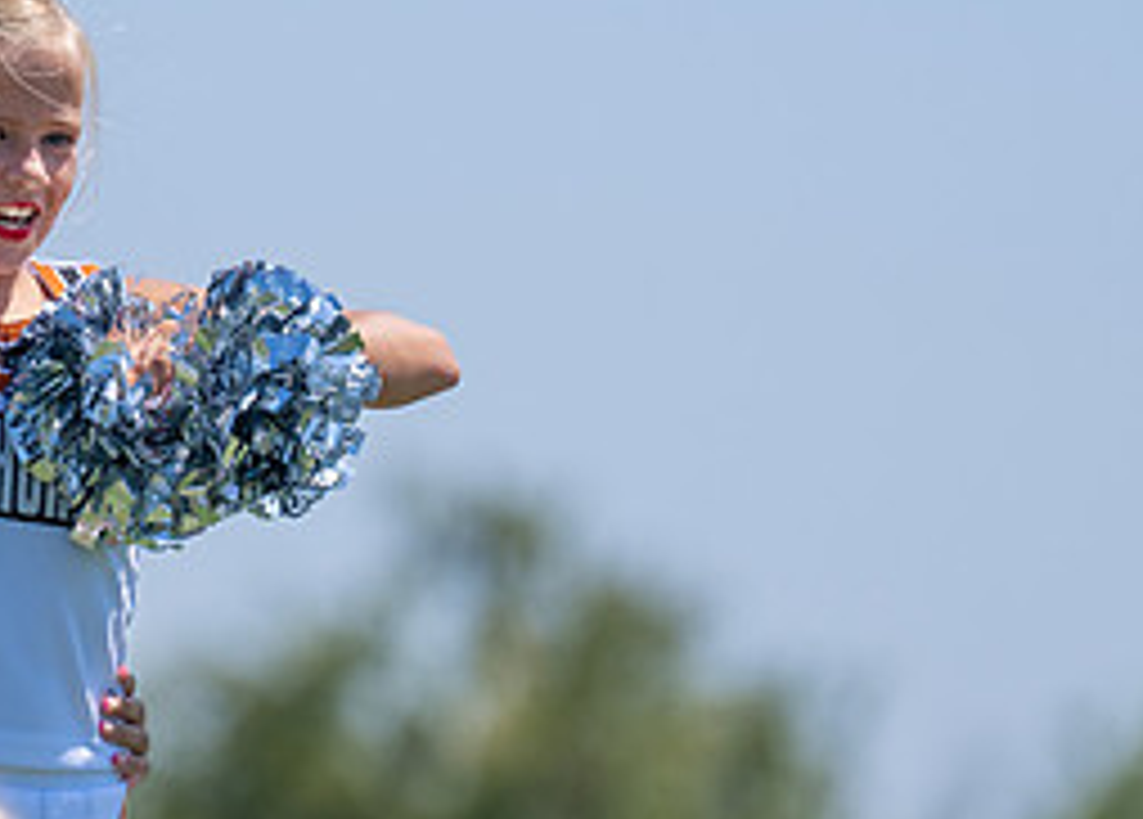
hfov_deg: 3.6
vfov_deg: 2.6
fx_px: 17938
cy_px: 286
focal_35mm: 552
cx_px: 84
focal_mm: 200
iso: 100
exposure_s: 1/2000
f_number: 2.8
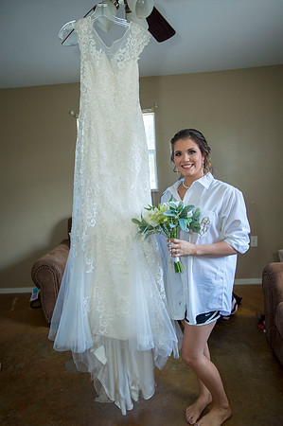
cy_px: 213
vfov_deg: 71.6
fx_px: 295
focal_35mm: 25
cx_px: 142
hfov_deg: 51.2
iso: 1250
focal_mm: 25
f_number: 3.2
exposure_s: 1/200
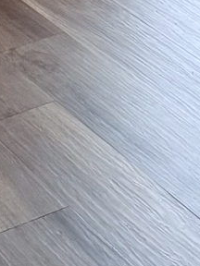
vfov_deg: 8.6
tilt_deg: -4.1
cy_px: -534
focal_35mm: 192
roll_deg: +1.0
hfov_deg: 7.7
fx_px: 1479
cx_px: 165
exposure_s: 1/120
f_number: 1.78
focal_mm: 6.76
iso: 250
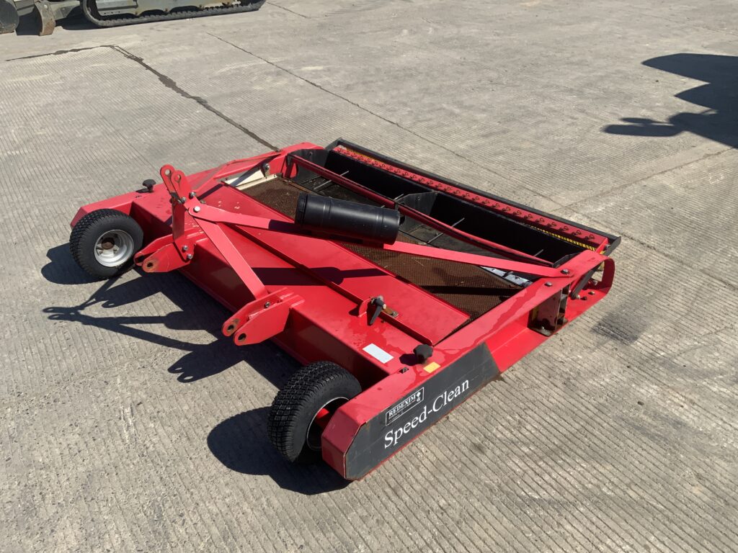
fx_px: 618
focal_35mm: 29
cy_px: 276
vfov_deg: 48.2
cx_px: 369
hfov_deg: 61.7
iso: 16
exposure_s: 1/1675
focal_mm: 3
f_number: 1.8
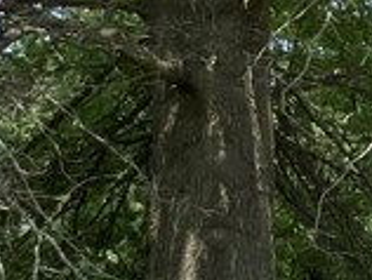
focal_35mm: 181
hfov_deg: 8.7
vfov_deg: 8.1
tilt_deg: +4.8
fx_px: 1948
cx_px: -810
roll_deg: +0.6
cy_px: 393
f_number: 1.8
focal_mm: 3.99
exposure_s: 1/952
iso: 32
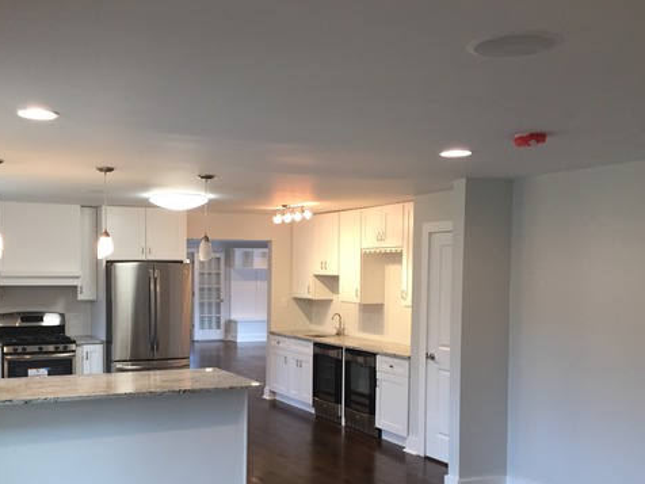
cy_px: 313
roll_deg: -0.9
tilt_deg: -3.5
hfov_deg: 47.2
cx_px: 222
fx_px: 727
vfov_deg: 36.5
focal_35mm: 39
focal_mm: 4.15
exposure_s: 1/30
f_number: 2.2
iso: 50
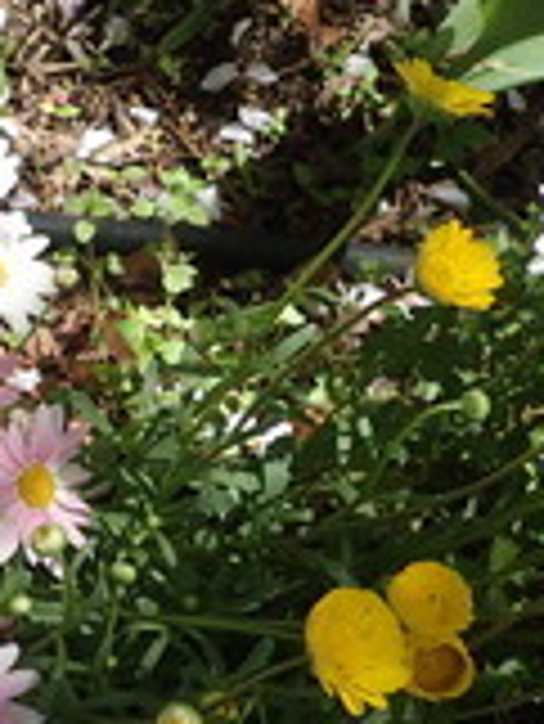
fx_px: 1465
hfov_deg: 18.1
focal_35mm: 70
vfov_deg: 27.6
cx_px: -328
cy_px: 490
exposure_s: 1/1000
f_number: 2.8
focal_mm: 4.5
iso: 200
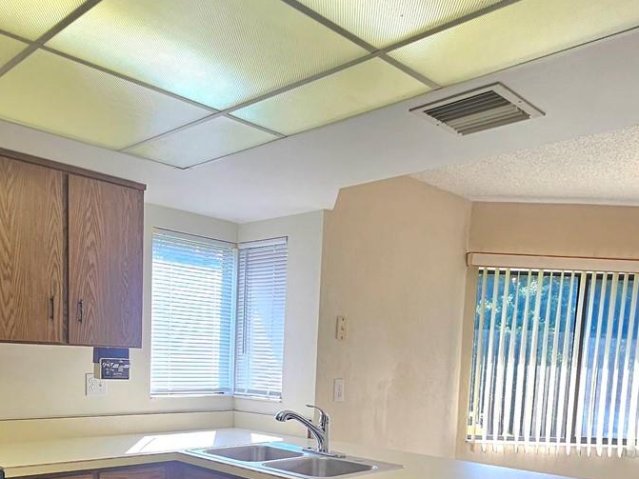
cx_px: 266
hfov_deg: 58.0
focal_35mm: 31
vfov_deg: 42.3
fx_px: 572
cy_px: 415
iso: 50
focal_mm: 2.2
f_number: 2.2
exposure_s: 1/182
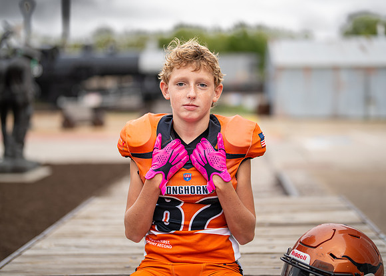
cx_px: 200
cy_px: 131
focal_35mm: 56
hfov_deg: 34.8
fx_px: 615
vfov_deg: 25.2
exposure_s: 1/800
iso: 100
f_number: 1.2
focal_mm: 50
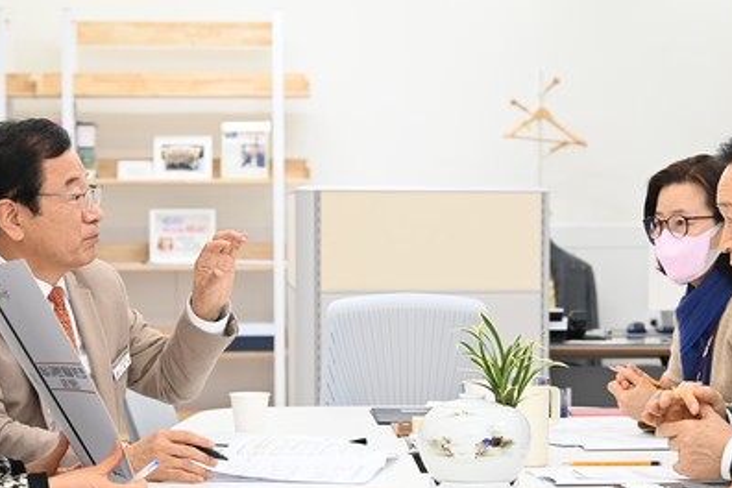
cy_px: 362
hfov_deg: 19.3
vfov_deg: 12.9
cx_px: 418
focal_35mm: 106
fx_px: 2155
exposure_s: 1/80
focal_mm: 70
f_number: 5
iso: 800
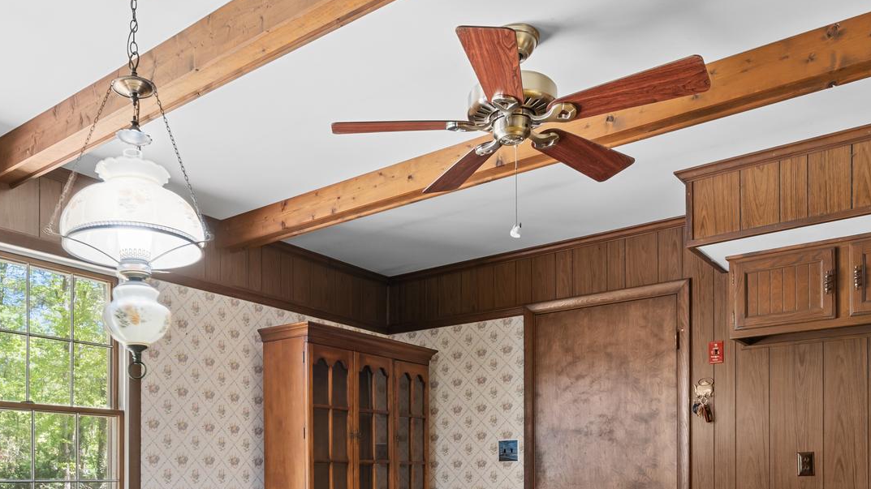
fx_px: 776
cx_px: 353
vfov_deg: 32.5
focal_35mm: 34
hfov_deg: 58.2
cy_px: 477
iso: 200
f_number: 7.1
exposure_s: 2.5
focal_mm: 11.2
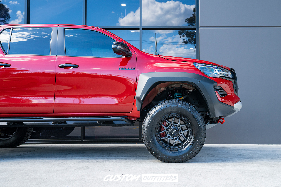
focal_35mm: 35
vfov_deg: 37.9
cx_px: 140
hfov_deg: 54.4
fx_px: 273
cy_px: 94
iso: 250
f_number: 4
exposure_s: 1/160
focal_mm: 35
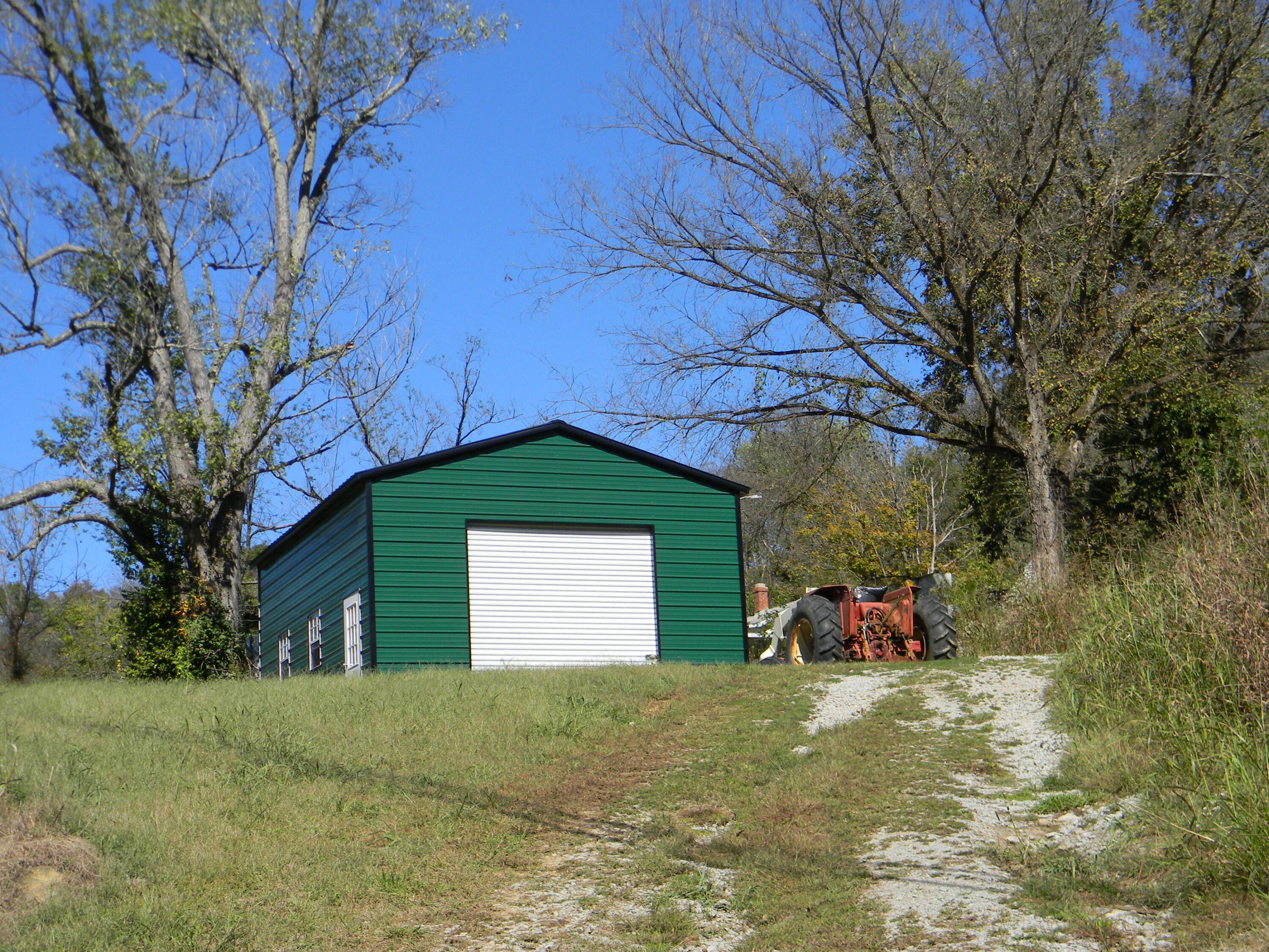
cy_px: 476
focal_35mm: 56
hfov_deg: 34.3
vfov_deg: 26.1
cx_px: 634
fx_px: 2053
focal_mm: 10.1
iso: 80
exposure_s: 1/877
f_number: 4.1
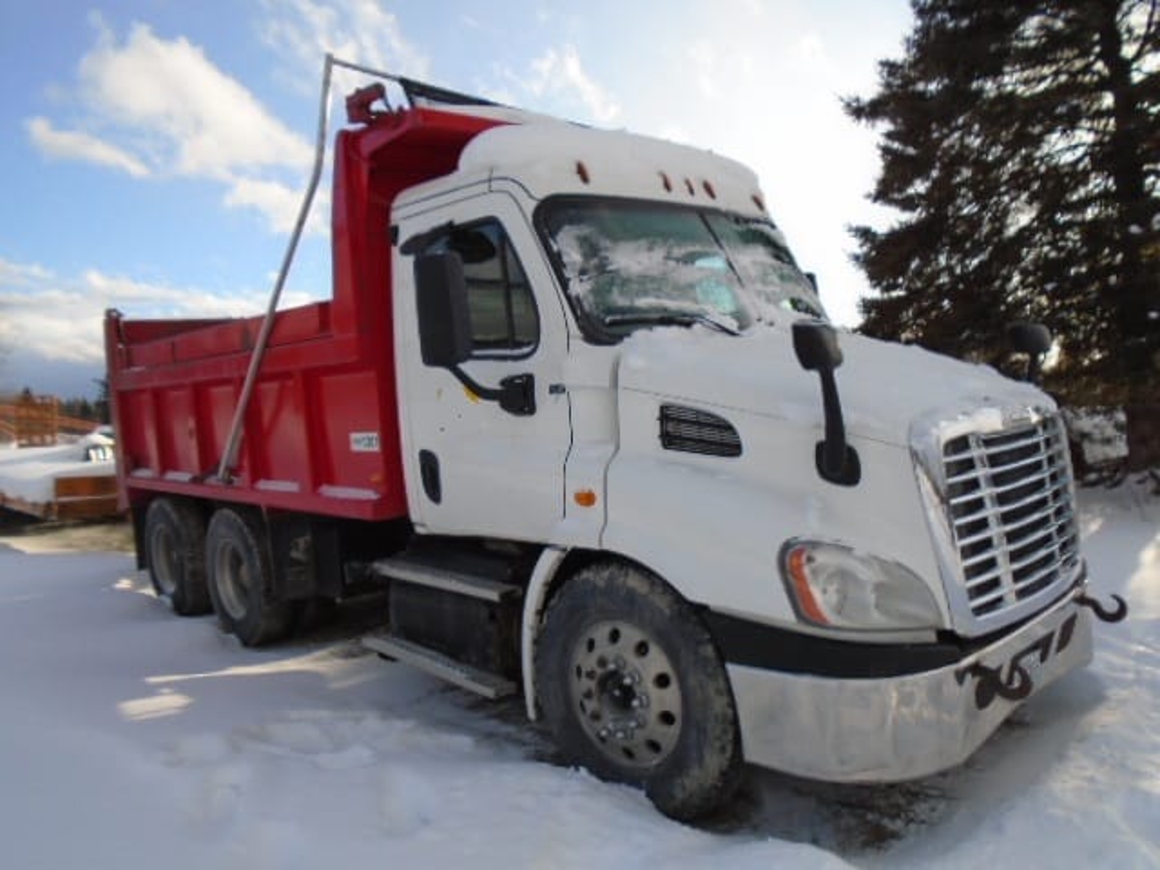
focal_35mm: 26
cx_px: 580
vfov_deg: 53.1
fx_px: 871
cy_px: 435
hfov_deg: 67.3
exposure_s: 1/640
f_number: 3.2
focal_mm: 4.6
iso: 100
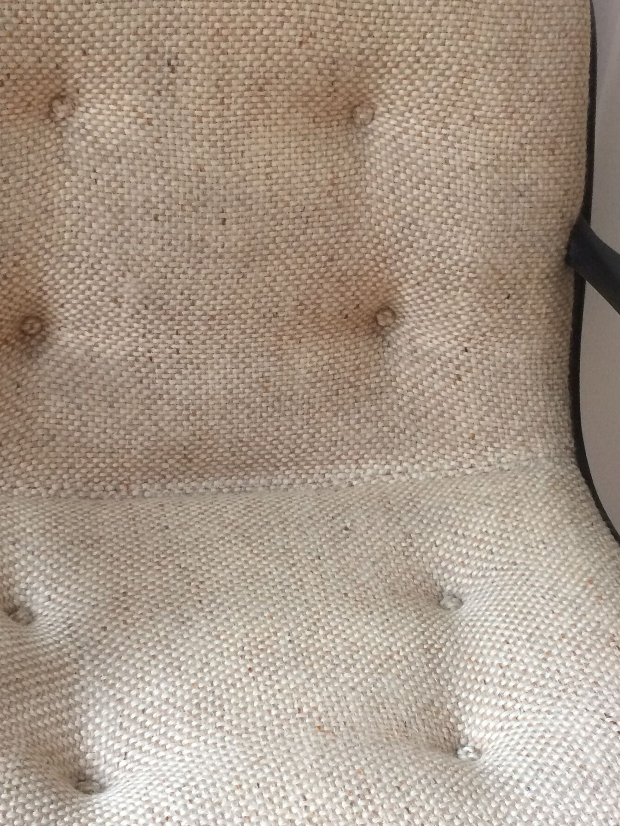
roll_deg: -3.9
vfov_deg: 36.1
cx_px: 263
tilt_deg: -33.7
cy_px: 456
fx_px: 1266
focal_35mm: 53
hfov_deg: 27.5
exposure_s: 1/33
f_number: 2.2
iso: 160
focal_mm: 4.15
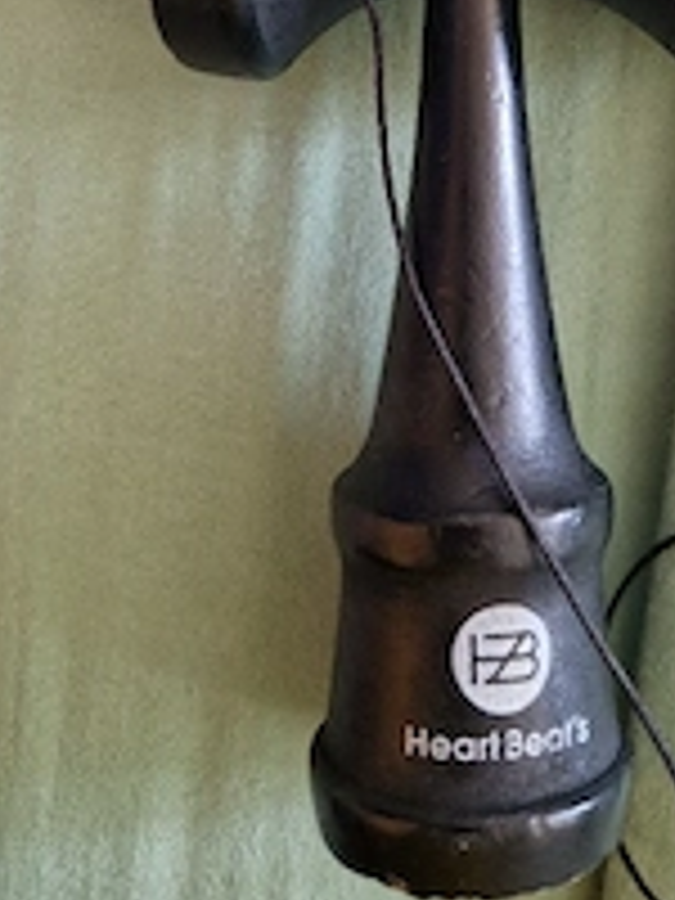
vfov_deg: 37.9
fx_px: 1196
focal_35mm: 46
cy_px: 54
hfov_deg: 31.0
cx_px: 508
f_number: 1.8
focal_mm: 5.4
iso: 80
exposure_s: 1/100
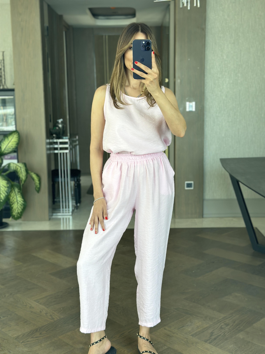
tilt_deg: -19.4
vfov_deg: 39.7
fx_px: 490
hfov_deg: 30.3
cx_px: 132
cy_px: 177
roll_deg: +1.0
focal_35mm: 48
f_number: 1.78
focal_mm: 6.86
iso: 125
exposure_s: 1/145
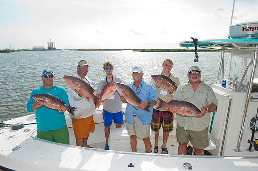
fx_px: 172
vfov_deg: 53.1
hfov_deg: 73.8
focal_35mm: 24
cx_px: 129
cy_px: 86
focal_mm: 24
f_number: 8
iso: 125
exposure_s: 1/250
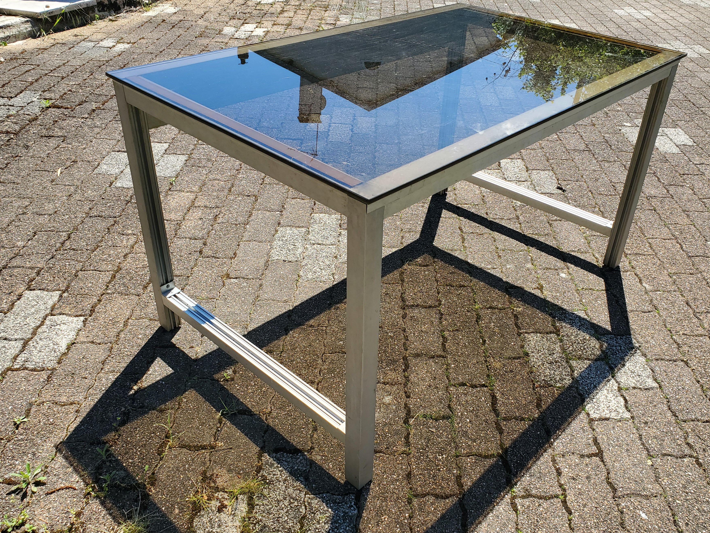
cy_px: 263
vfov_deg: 46.8
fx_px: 615
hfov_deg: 59.8
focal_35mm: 30
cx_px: 395
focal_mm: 4.3
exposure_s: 1/813
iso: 50
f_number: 2.4
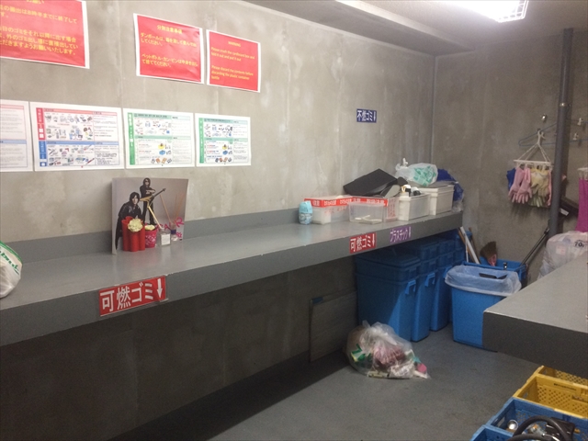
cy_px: 220
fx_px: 493
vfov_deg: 48.2
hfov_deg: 61.7
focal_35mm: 29
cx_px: 294
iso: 125
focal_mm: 4.15
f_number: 2.2
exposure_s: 1/30
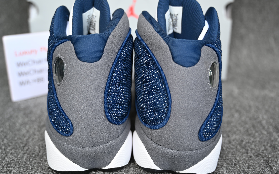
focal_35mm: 40
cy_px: 78
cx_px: 130
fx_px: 304
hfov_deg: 49.2
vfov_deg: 32.0
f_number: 4
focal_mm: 34
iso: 100
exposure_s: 1/60
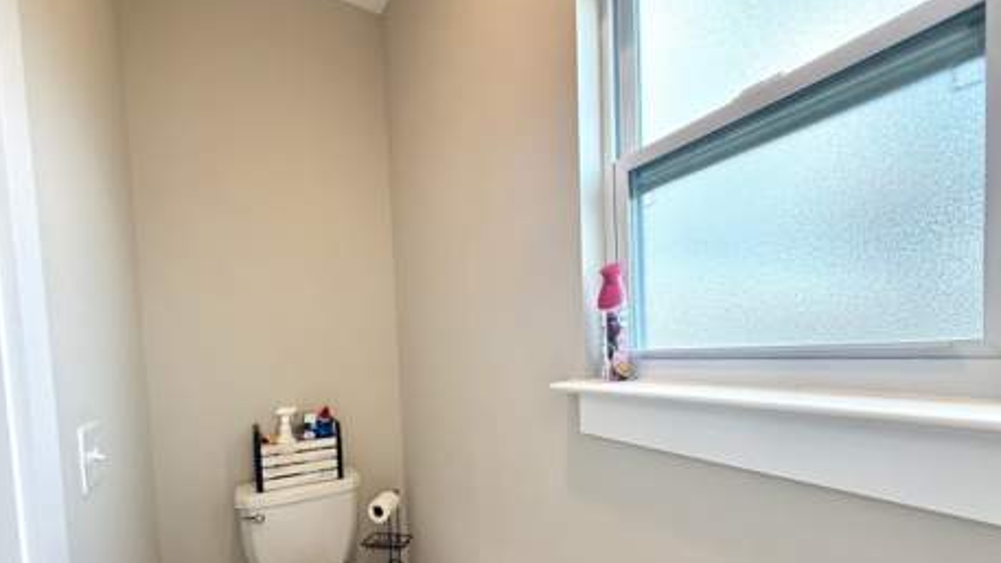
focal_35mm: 16
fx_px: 425
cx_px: 480
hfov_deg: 99.3
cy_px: 371
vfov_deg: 65.5
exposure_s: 1/120
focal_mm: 2.22
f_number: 2.2
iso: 160
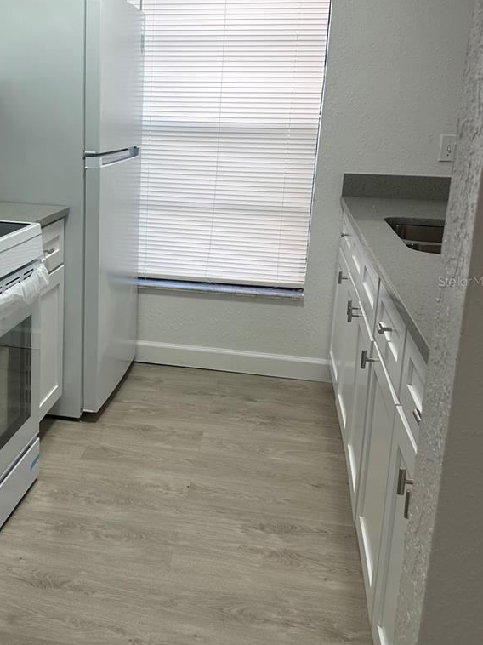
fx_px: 707
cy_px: 281
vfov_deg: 48.9
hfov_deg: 36.7
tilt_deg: -13.9
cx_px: 116
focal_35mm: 38
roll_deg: -2.2
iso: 80
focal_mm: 6.86
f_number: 1.78
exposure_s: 1/120
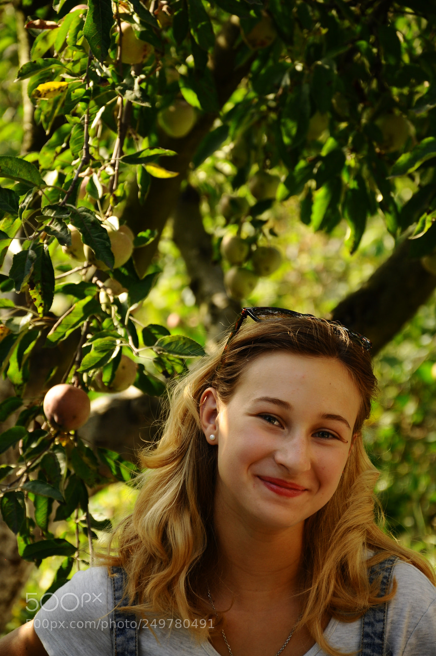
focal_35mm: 158
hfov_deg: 8.7
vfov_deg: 13.1
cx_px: 218
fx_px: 2868
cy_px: 328
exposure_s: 1/160
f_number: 5.6
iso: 200
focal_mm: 105
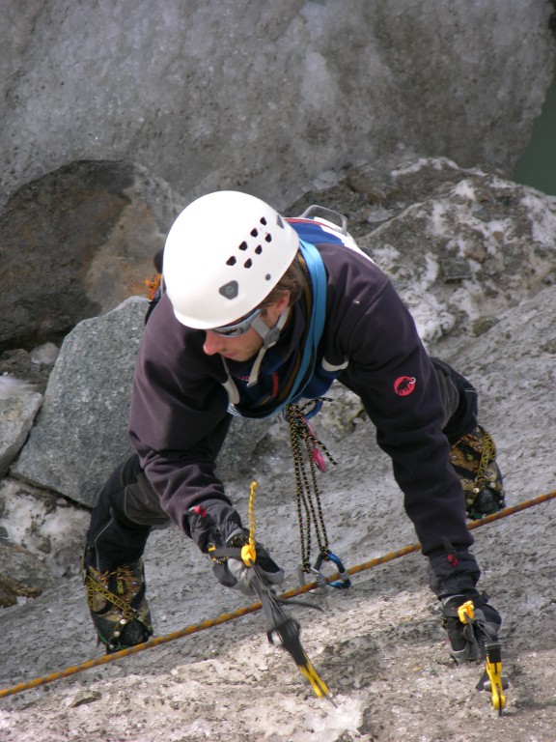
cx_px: 278
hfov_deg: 5.3
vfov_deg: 7.1
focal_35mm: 280
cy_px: 371
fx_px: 5996
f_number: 4.2
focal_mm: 71.2
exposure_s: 1/161
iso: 50
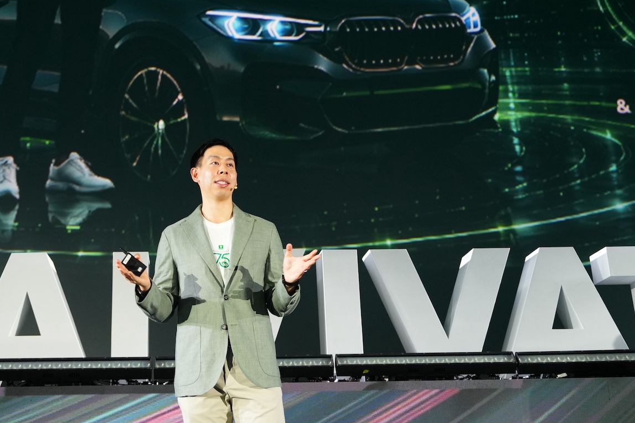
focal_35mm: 64
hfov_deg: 31.1
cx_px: 203
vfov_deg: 20.7
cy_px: 15
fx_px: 1129
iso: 1250
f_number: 2.8
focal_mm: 32
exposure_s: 1/100
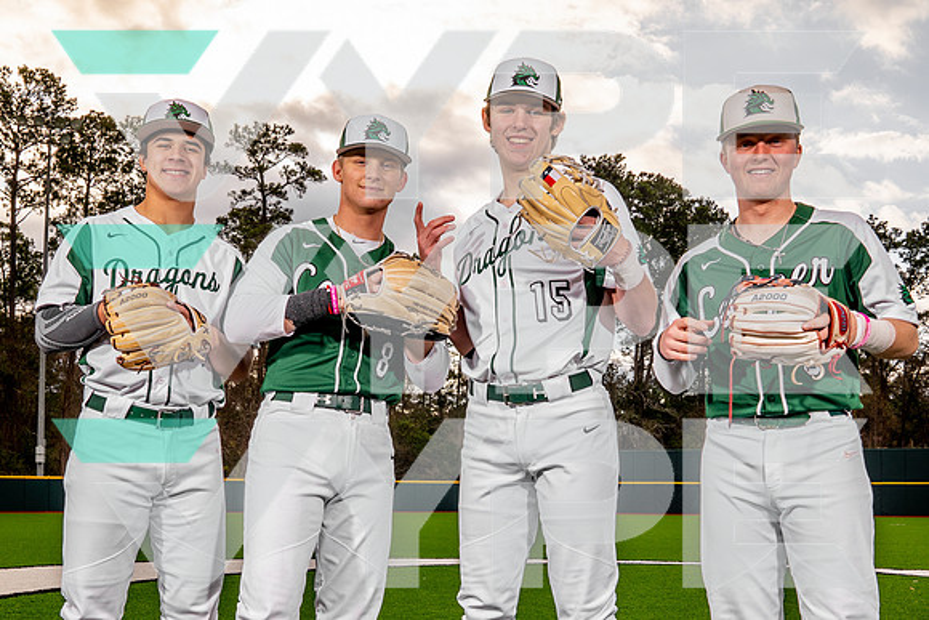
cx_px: 394
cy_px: 471
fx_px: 1002
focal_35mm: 39
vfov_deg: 33.6
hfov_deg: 49.6
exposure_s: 1/125
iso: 100
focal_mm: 24
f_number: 11
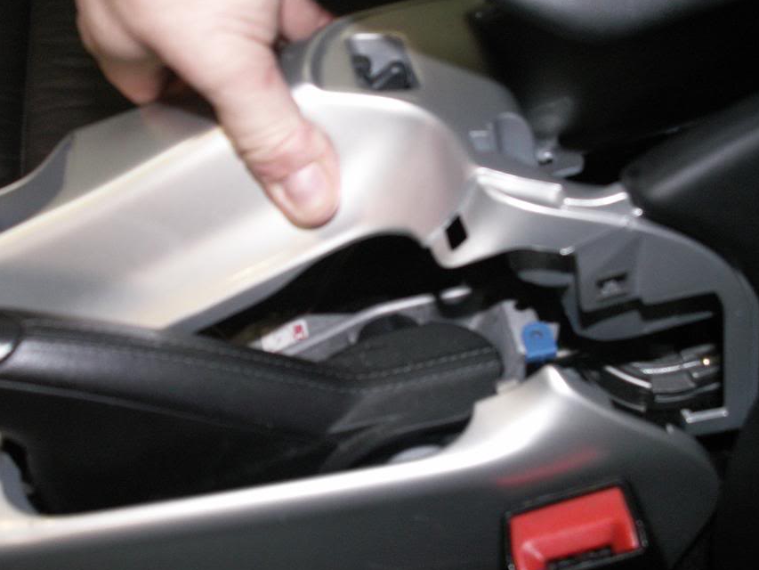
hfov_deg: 44.7
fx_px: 921
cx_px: 340
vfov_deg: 34.4
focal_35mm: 42
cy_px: 282
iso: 160
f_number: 2.8
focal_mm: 5.86
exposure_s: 1/40
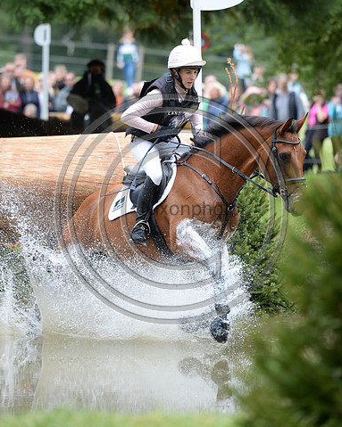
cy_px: 193
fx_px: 5746
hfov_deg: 3.4
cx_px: 171
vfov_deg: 4.3
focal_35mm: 454
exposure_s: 1/1000
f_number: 5.6
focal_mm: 400
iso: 2000
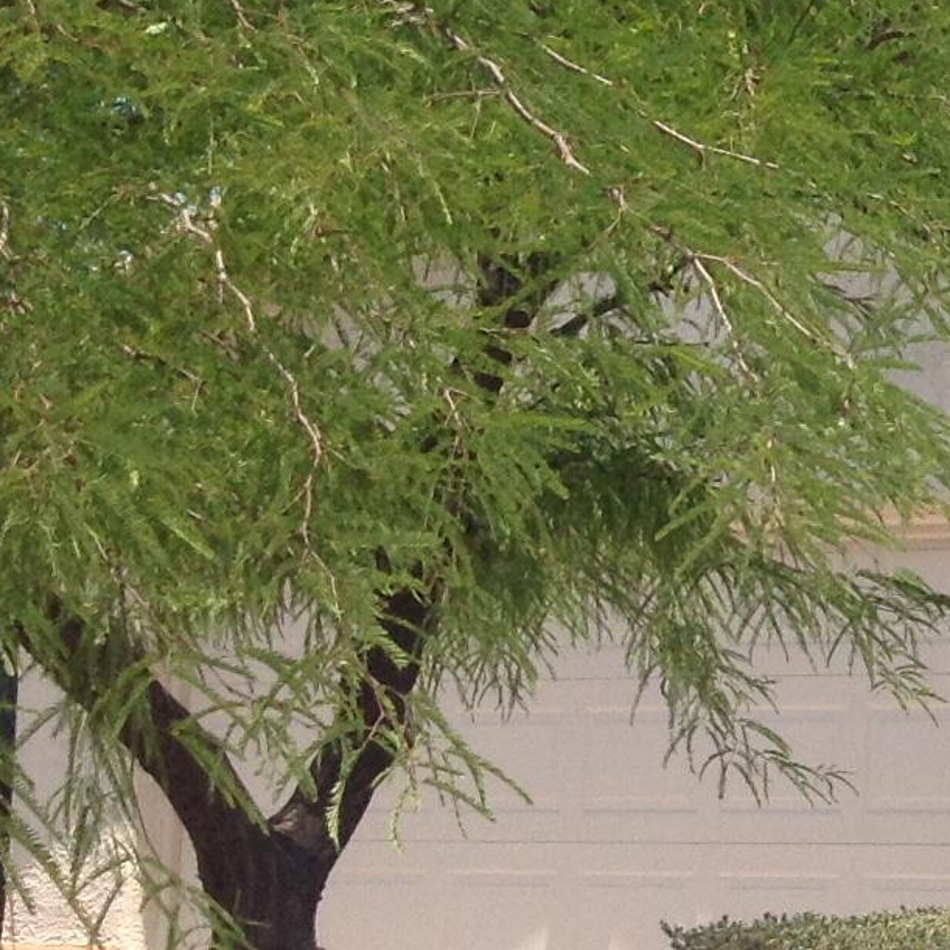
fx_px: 4067
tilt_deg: +1.4
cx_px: 1951
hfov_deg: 11.8
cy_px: 815
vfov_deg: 13.2
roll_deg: -1.4
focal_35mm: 131
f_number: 2.4
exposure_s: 1/1681
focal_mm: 4.28
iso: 50
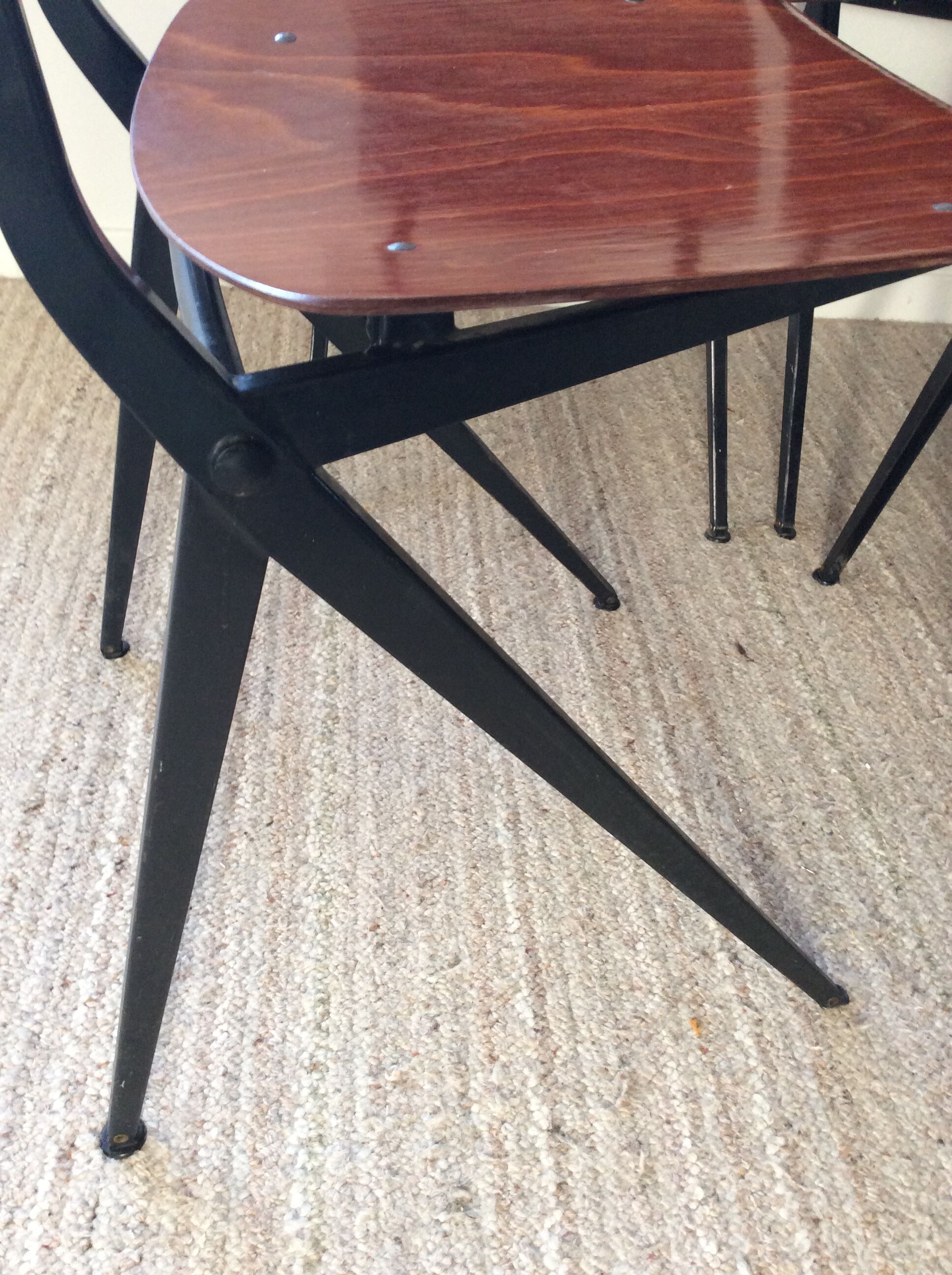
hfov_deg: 44.1
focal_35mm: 32
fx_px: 1177
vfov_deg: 56.9
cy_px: 638
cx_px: 476
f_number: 2.4
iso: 100
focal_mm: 3.3
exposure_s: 1/25
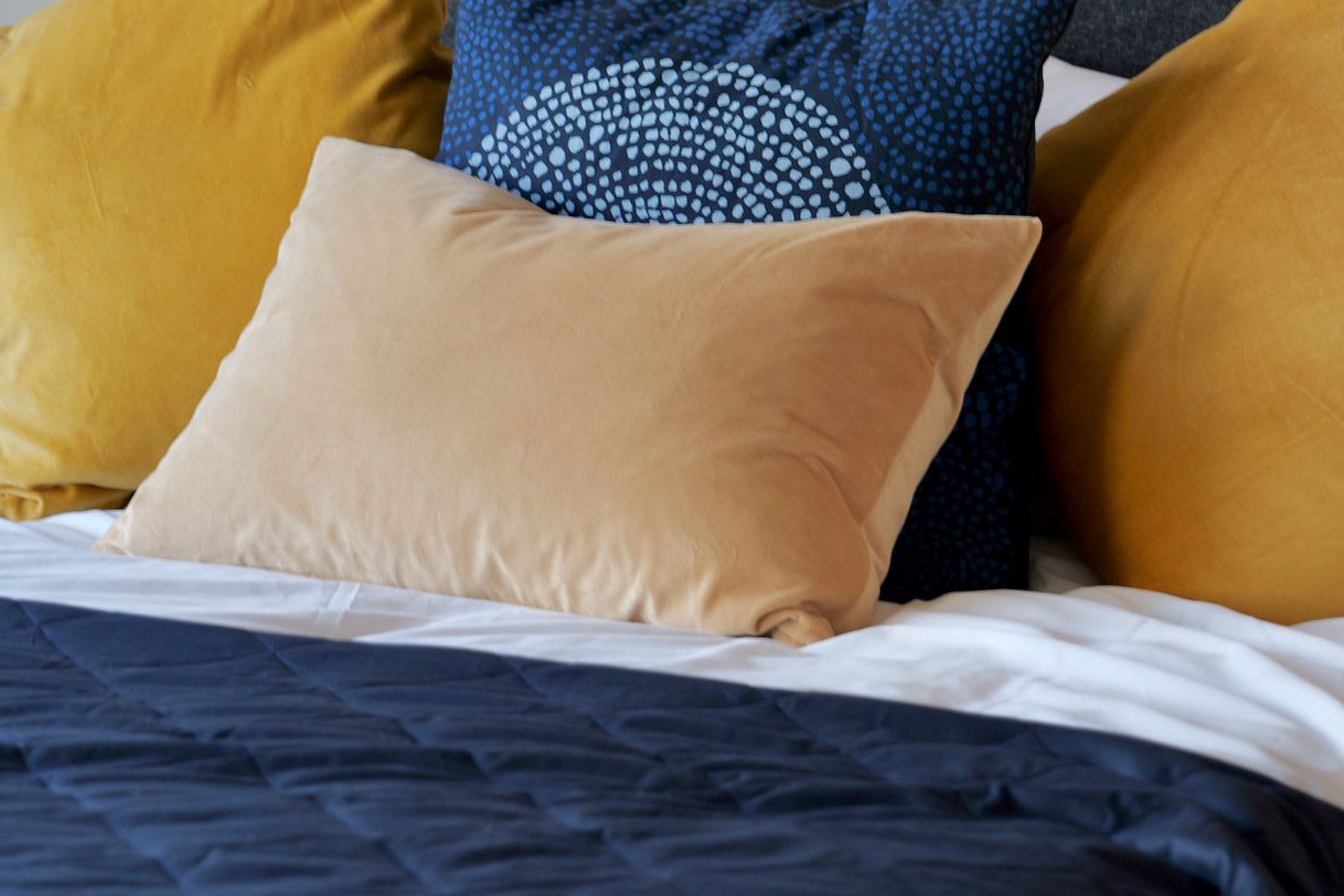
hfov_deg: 13.2
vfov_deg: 8.8
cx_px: 597
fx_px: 5824
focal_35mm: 156
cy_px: 288
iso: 500
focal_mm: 72
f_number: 4
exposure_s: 1/80
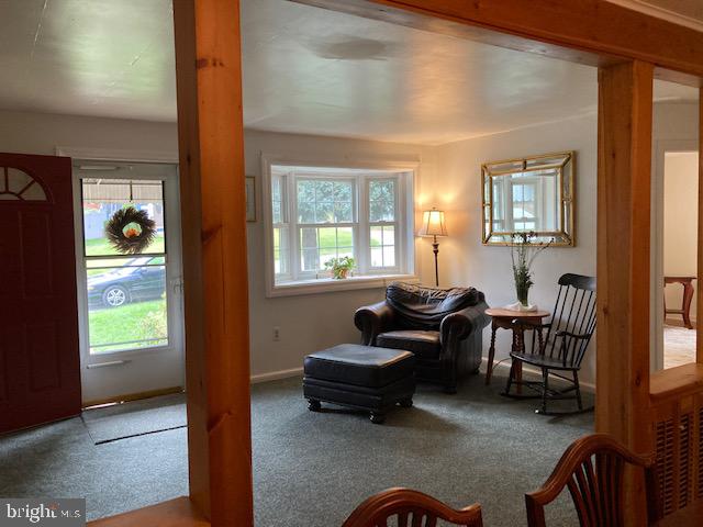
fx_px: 569
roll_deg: +0.4
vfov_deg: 49.7
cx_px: 352
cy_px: 264
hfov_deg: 63.4
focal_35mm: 28
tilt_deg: -3.1
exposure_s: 1/60
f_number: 1.8
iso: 160
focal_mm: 3.99
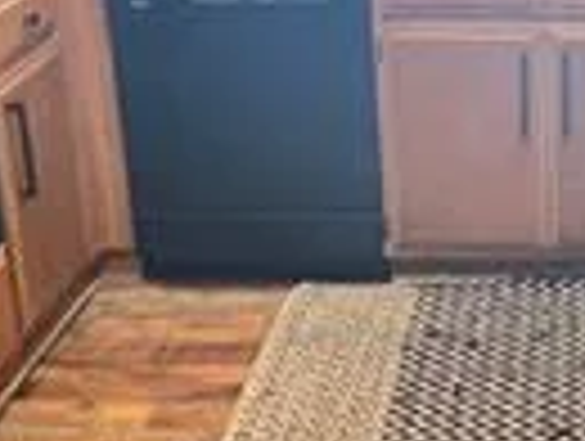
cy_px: 117
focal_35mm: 80
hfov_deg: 23.7
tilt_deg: -18.9
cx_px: 526
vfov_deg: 18.4
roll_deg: +1.6
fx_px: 1354
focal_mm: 1.57
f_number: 1.8
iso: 400
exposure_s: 1/60
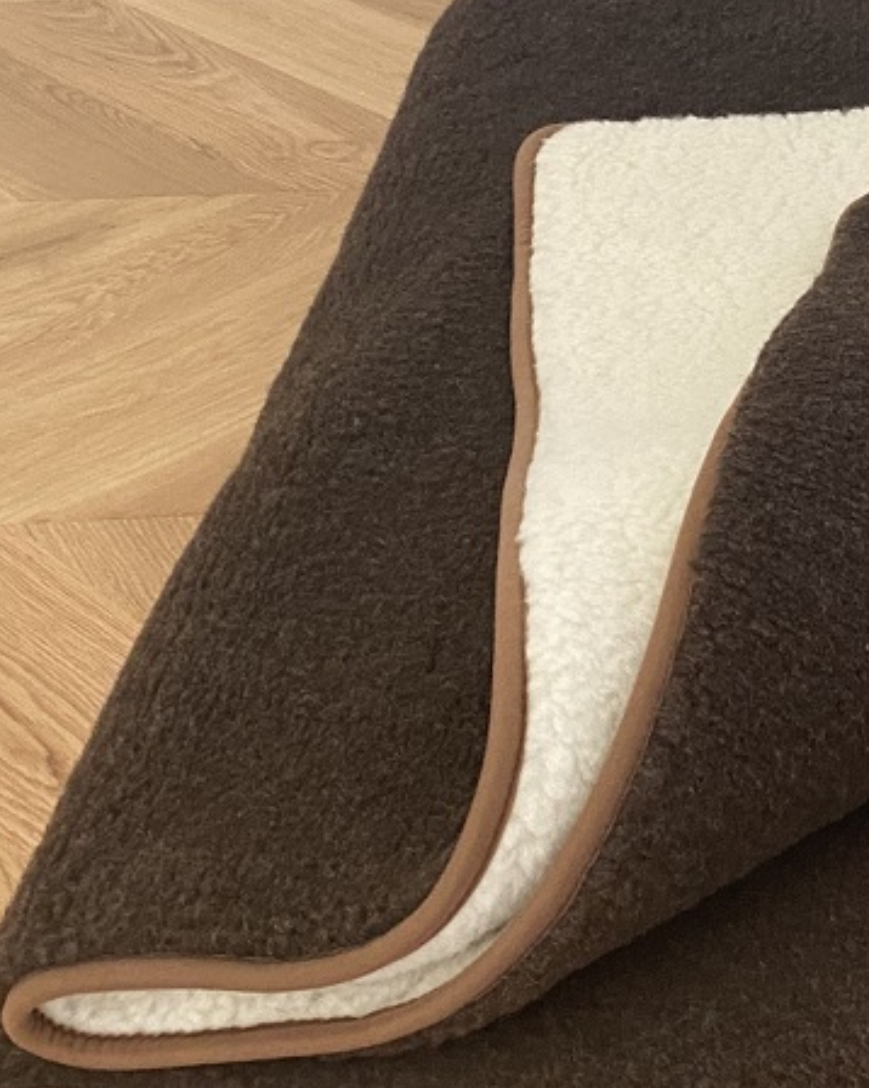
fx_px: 2188
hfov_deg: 21.3
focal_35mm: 68
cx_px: 956
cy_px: 214
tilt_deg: -27.0
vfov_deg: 27.4
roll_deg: +2.6
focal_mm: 4.25
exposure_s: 1/60
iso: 160
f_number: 1.8
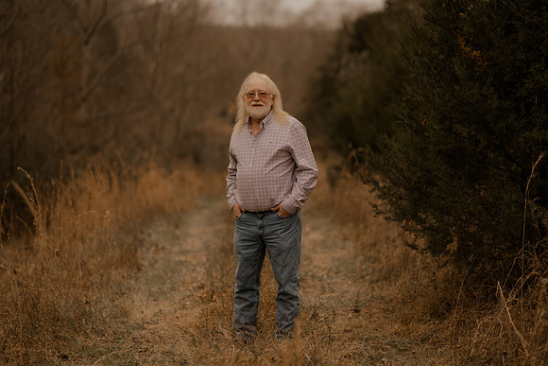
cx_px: 274
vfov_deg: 16.1
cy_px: 183
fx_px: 1294
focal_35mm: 85
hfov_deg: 23.9
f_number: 1.6
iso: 200
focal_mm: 85
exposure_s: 1/500
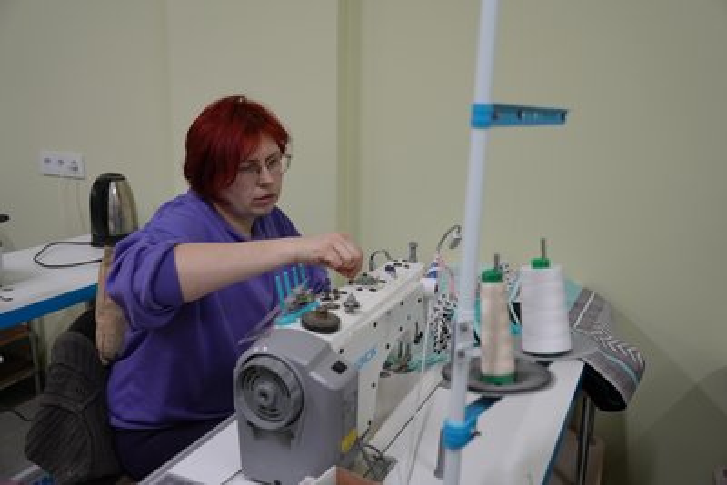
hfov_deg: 58.7
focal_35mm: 32
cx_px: 364
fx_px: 646
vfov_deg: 41.1
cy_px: 242
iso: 640
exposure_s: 1/160
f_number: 4
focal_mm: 32
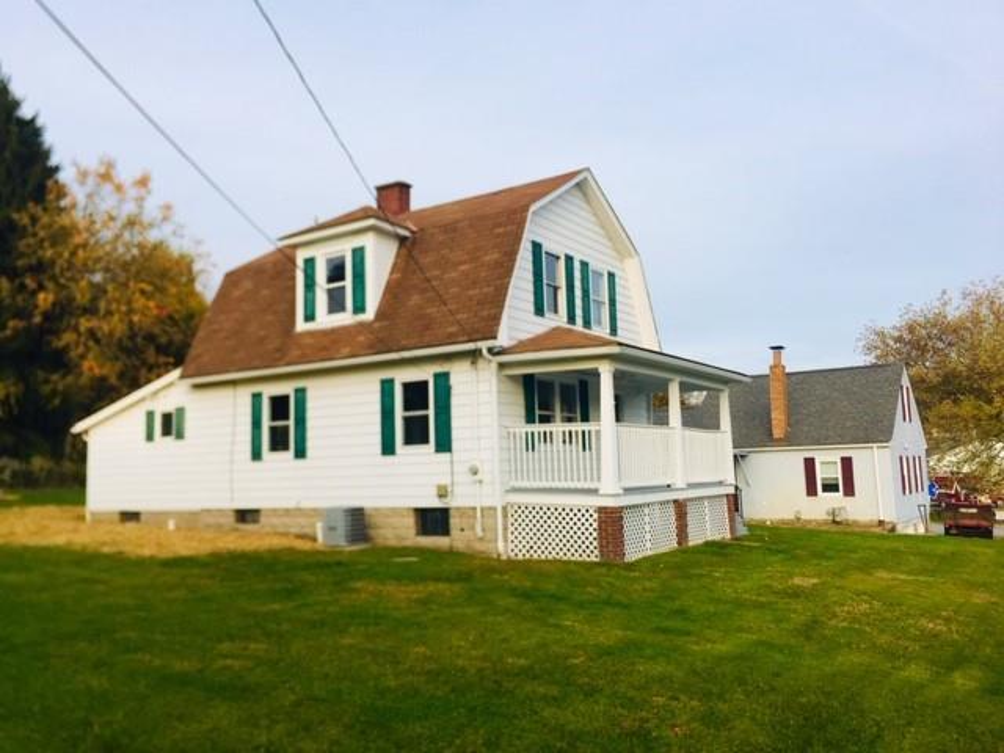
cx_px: 502
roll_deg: +1.2
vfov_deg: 48.2
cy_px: 376
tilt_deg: +7.5
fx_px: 841
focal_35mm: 29
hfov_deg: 61.7
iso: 25
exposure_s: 1/306
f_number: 2.2
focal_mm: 4.15
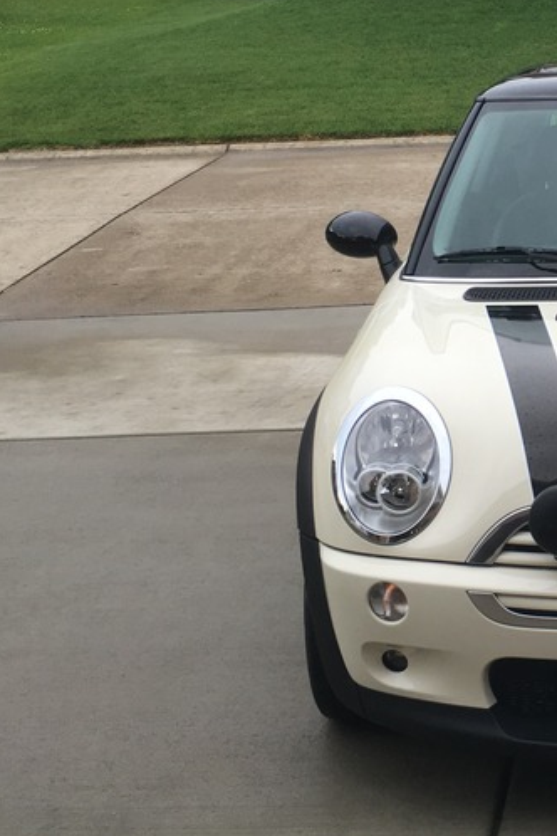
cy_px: 316
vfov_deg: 32.2
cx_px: 666
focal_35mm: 62
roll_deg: -3.3
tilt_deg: -15.6
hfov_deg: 20.5
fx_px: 1439
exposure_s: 1/120
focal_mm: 4.15
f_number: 2.2
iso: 25
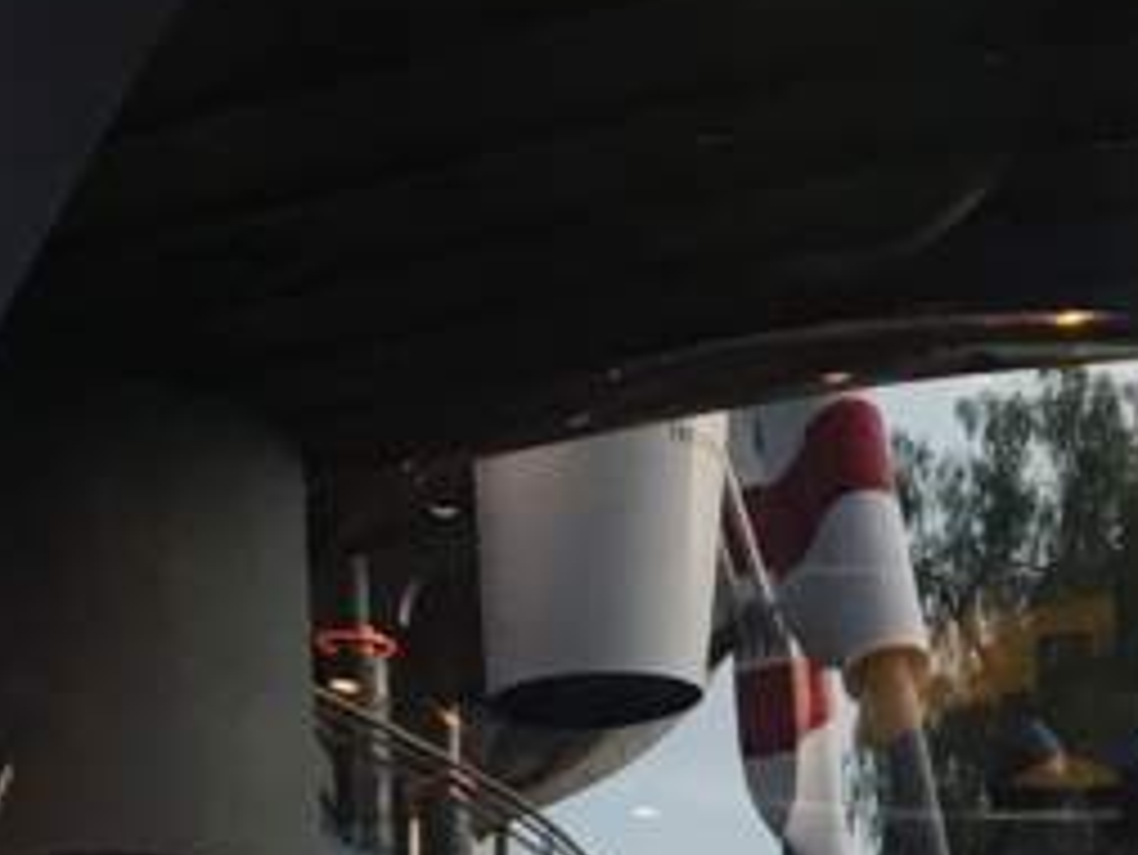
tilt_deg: +2.0
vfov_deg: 8.7
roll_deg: +1.6
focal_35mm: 165
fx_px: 5427
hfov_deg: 11.4
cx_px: 1849
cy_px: 1431
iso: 32
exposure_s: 1/30
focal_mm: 4.15
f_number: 2.2
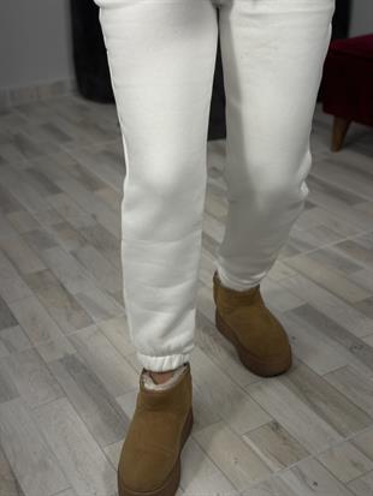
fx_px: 689
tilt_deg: -49.9
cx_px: 186
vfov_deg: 39.6
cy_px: 248
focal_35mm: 48
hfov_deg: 30.3
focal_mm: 6.86
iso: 64
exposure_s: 1/141
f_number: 1.78
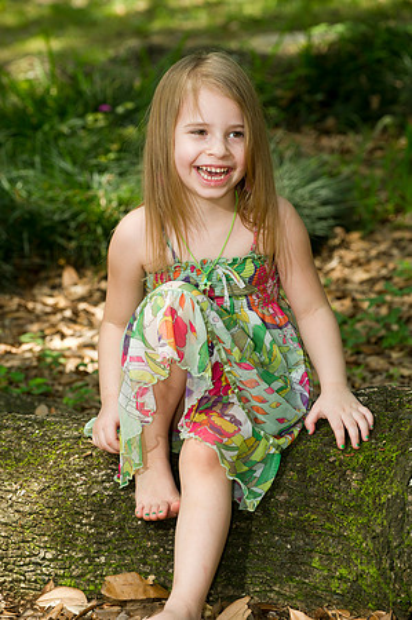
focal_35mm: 150
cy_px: 310
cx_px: 206
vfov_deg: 13.7
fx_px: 2581
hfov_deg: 9.1
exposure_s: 1/100
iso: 200
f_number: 5.6
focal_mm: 150
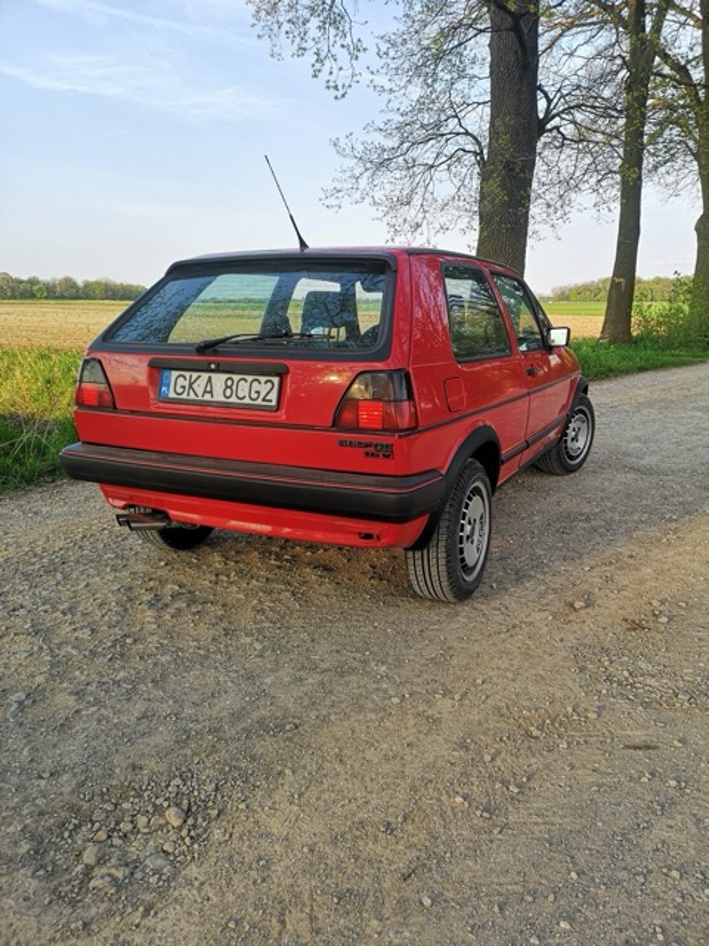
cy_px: 473
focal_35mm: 27
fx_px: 737
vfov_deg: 65.3
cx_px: 354
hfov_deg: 51.4
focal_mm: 5.58
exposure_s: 1/227
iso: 50
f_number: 1.8
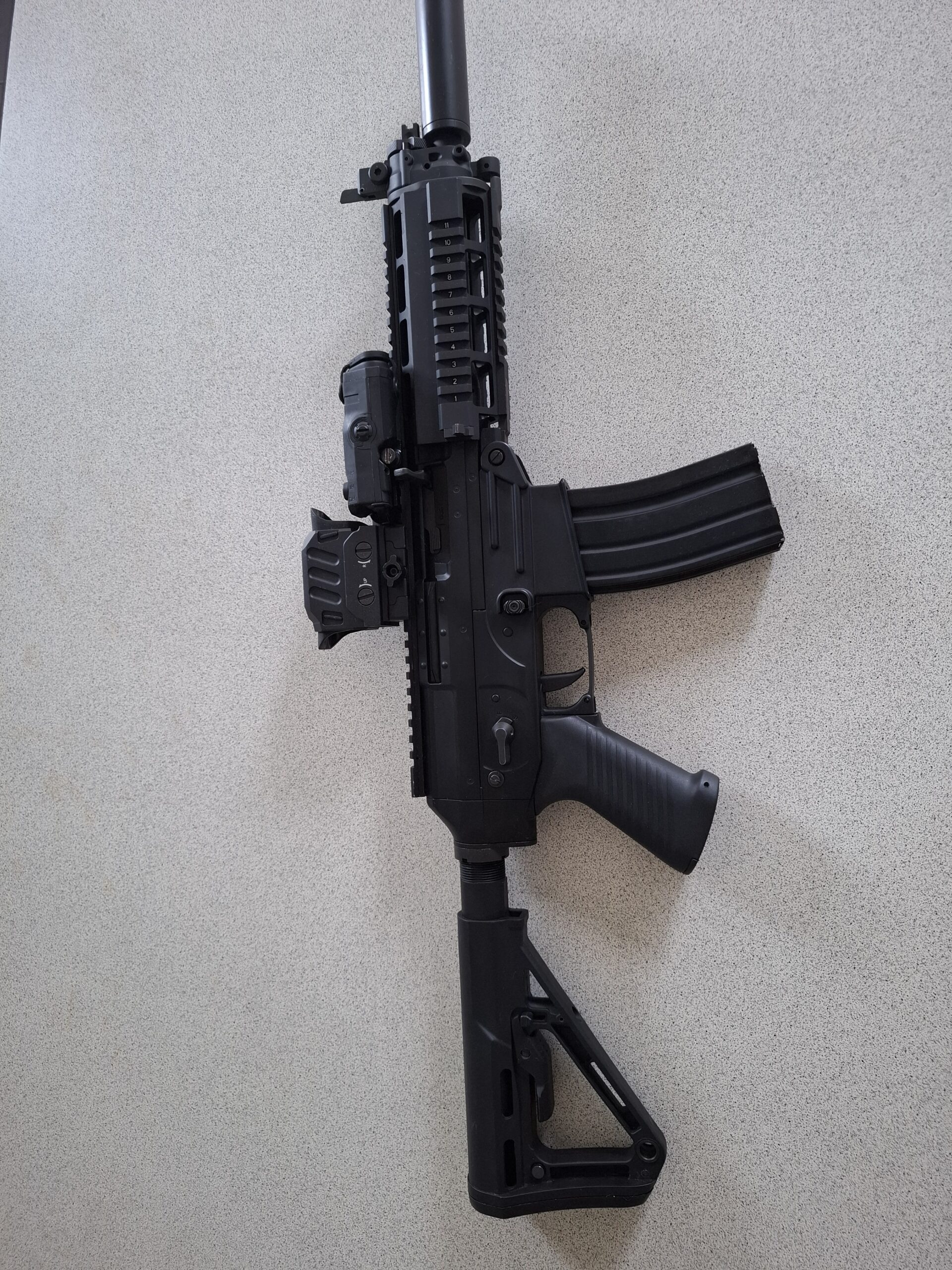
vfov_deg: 73.9
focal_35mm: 23
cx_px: 476
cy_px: 635
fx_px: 843
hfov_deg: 58.9
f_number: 1.8
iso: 250
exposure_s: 1/60
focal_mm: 5.54
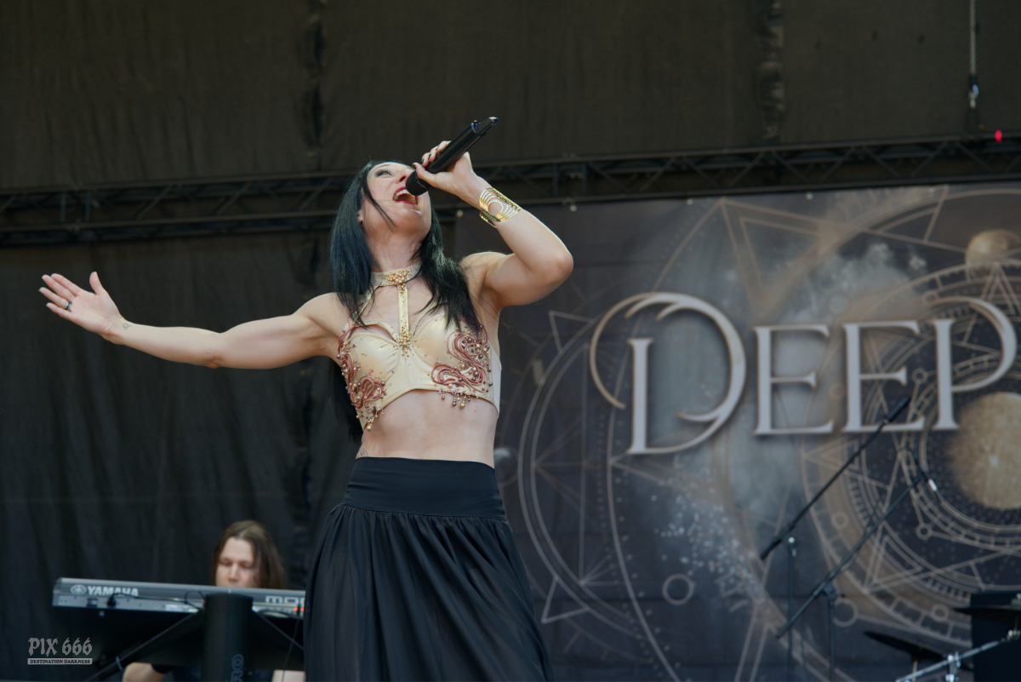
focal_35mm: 75
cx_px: 510
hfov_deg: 27.0
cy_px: 341
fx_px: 2128
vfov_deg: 18.2
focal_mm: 75
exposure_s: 1/400
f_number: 5
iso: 500
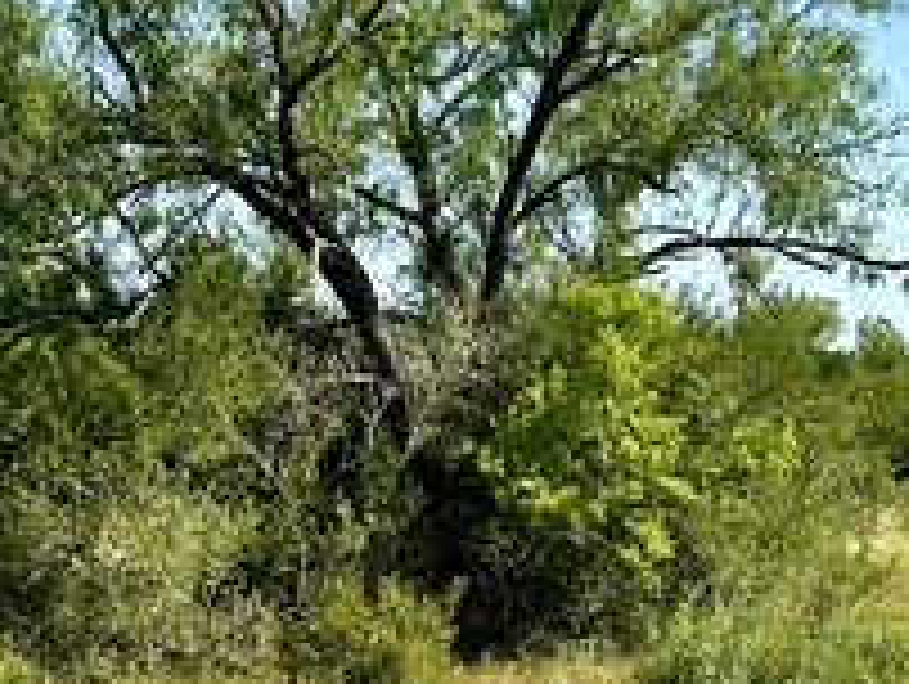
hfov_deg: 25.6
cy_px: 248
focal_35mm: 76
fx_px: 1998
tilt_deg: +4.5
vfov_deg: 19.4
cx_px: 351
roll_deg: -2.2
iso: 80
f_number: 1.78
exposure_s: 1/4348
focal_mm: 6.86
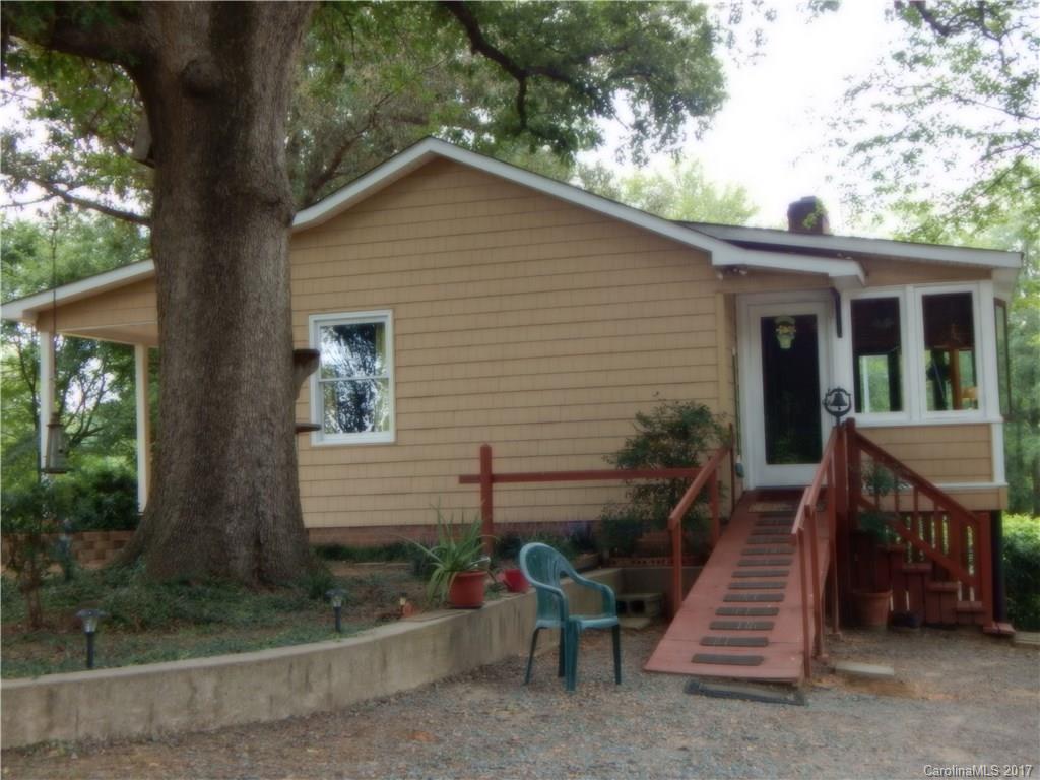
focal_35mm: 48
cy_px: 390
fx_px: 1442
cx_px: 520
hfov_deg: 39.7
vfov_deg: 30.3
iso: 125
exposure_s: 1/100
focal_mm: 8.6
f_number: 3.7
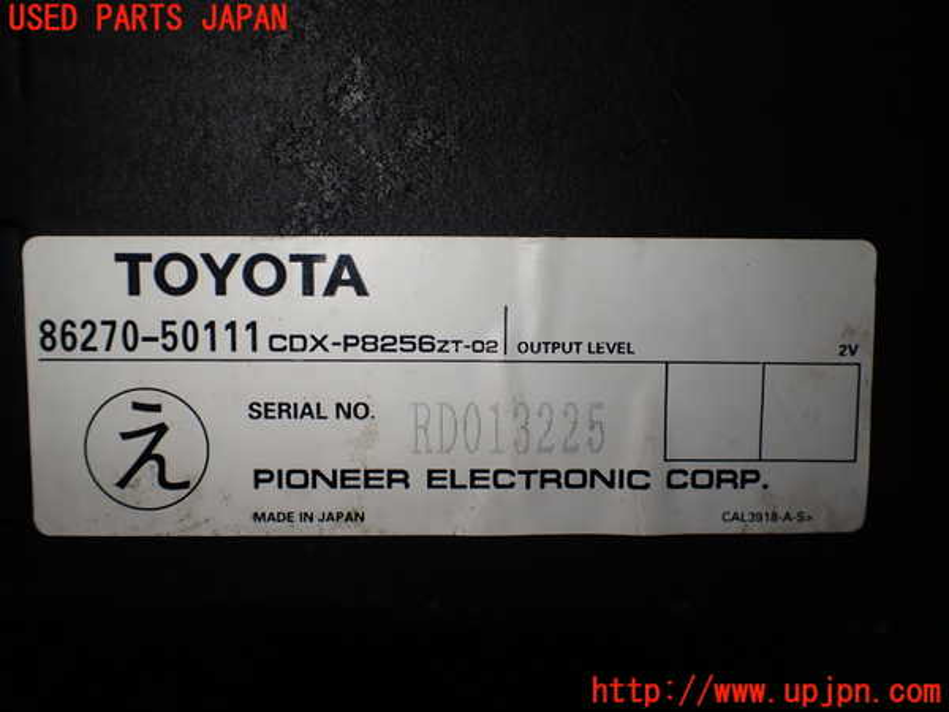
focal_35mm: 30
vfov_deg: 46.8
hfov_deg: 60.0
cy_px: 356
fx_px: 822
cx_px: 474
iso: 100
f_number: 2.3
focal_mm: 5.4
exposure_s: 1/125
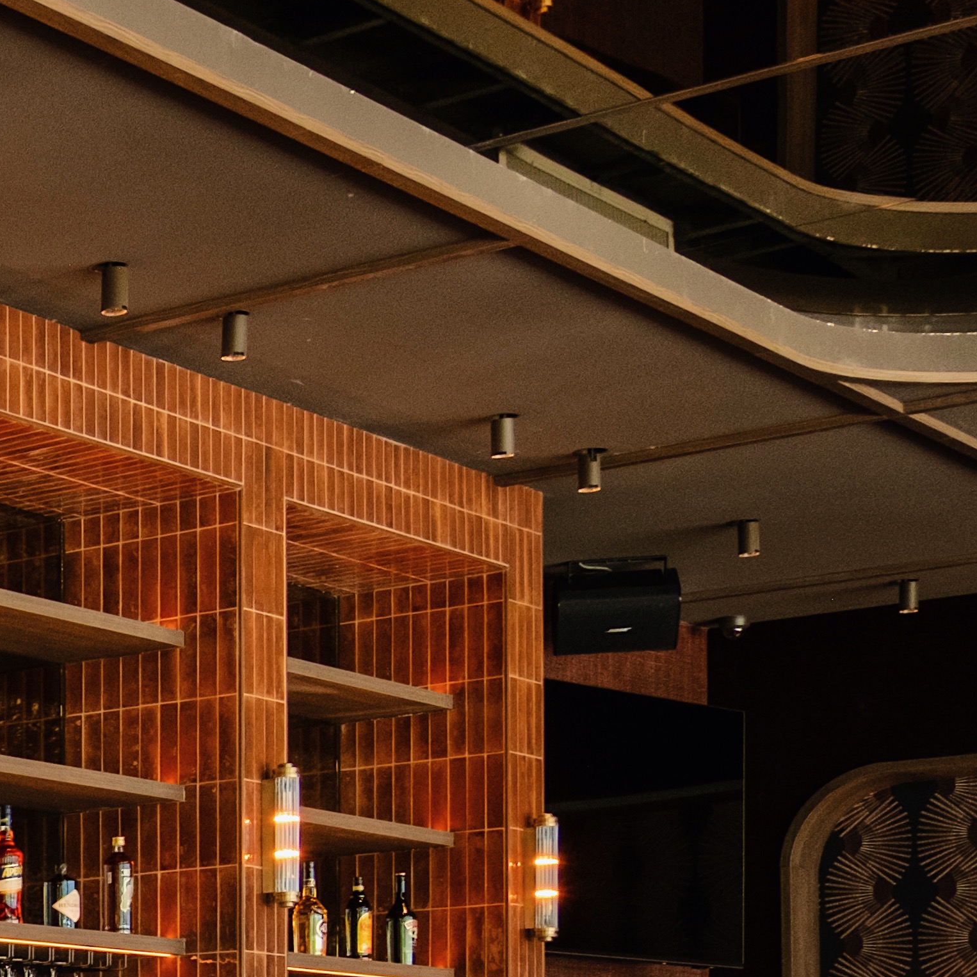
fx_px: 3161
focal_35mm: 99
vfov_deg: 16.7
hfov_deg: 14.7
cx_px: -930
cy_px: 1235
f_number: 10
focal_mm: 15
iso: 200
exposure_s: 1/4
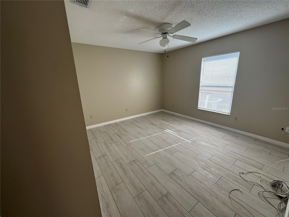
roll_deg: +1.6
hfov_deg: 102.1
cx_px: 144
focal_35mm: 14
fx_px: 117
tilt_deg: -14.5
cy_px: 108
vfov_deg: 85.7
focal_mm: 2.22
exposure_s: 1/110
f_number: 2.2
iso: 40
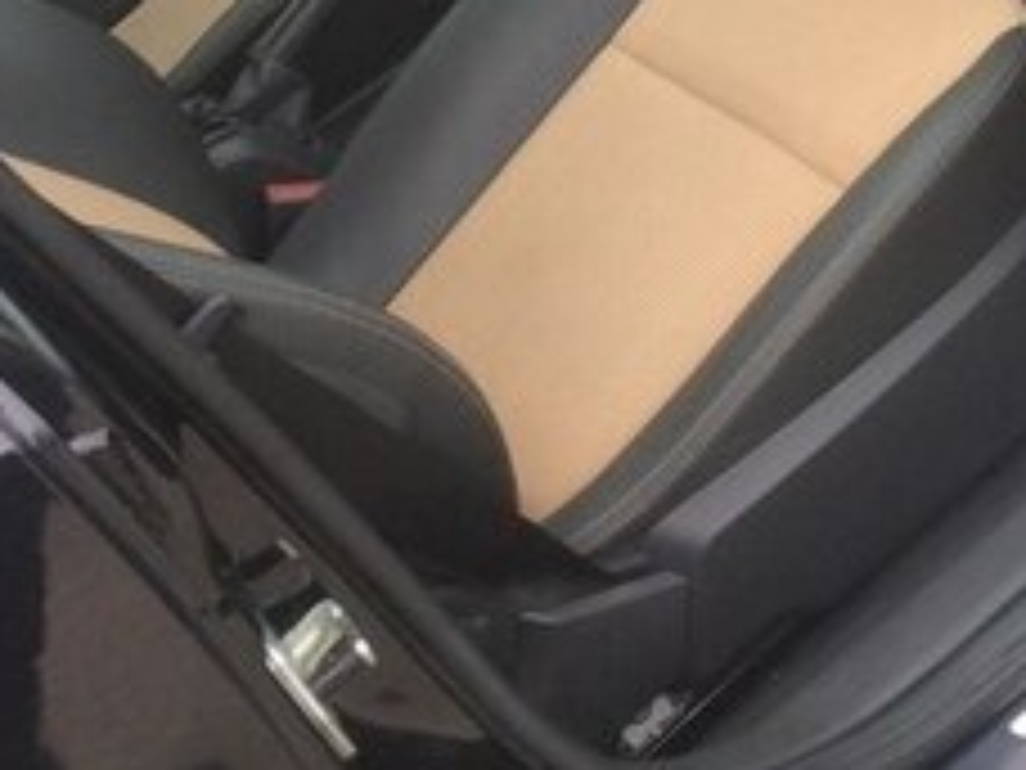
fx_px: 2490
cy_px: -187
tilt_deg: -28.2
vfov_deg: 16.7
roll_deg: +18.6
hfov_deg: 22.7
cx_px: 932
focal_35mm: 84
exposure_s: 1/100
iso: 64
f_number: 2.2
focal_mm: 4.15
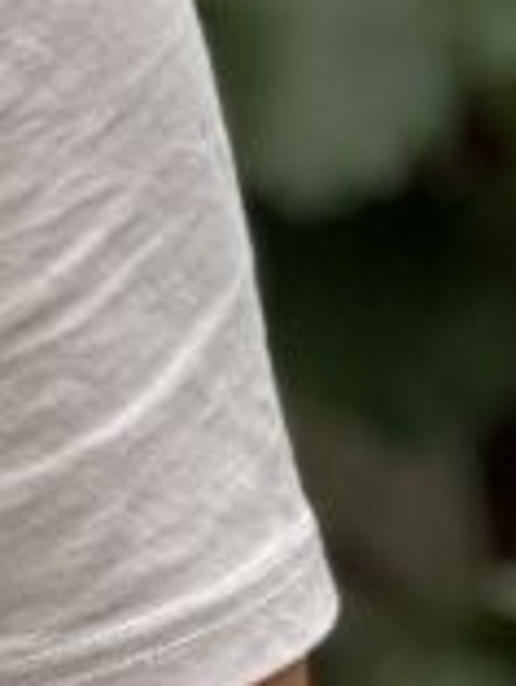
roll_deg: +0.1
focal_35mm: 817
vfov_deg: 2.4
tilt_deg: -3.6
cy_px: -116
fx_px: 16216
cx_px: -1133
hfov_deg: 1.8
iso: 50
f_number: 2.8
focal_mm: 15.66
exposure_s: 1/231
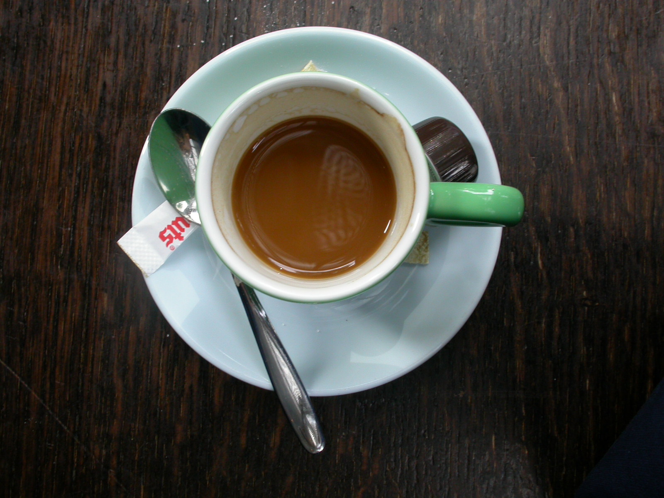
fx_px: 959
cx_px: 332
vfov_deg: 29.1
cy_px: 249
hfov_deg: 38.2
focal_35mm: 50
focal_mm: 10.4
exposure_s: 1/9.1
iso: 100
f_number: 6.5
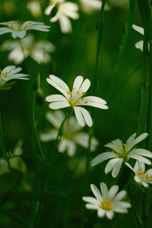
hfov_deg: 14.4
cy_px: 114
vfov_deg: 21.5
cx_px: 76
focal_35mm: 95
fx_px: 601
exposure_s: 1/210
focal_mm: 63
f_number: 5.6
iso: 640
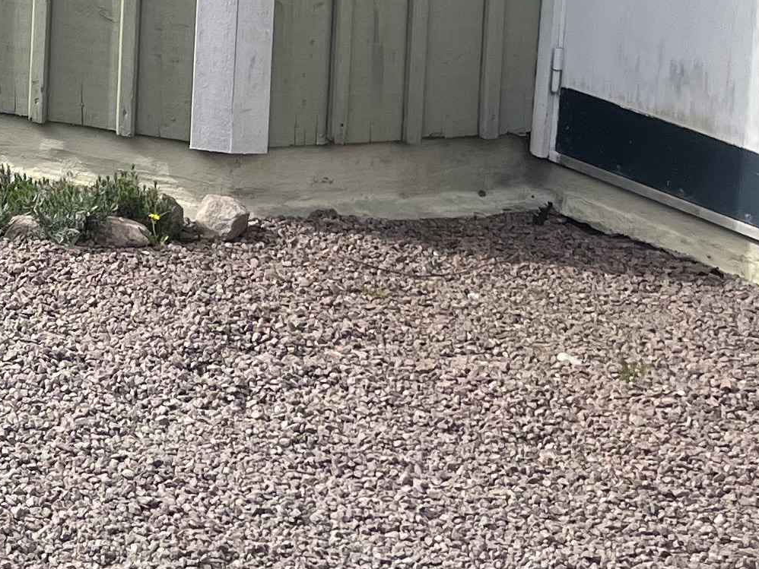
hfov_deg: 15.2
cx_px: -752
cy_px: -317
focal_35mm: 105
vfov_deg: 13.2
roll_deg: -0.5
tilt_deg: -5.3
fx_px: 2303
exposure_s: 1/2309
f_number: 1.6
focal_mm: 5.1
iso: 50
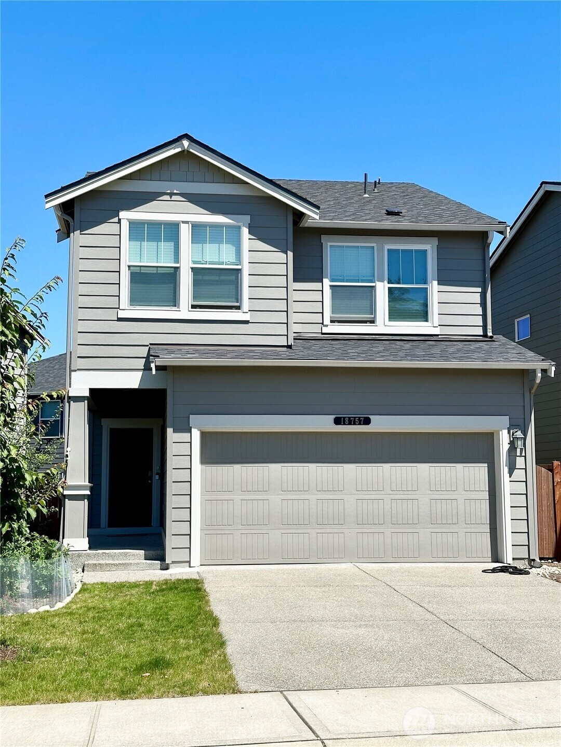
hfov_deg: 30.3
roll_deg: +0.0
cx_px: 280
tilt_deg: +7.2
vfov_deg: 39.7
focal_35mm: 48
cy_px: 374
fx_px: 1037
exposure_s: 1/4367
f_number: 1.78
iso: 64
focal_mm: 6.86
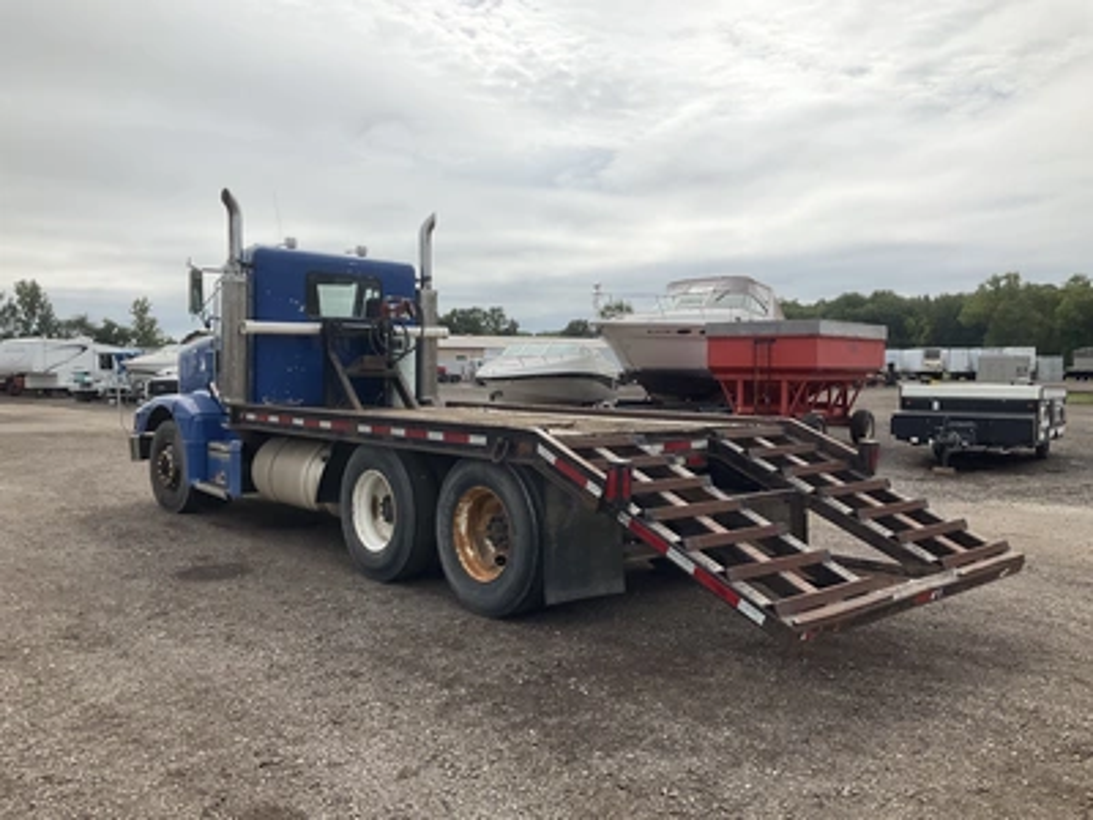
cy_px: 410
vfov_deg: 48.2
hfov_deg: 61.7
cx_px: 546
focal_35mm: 29
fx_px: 916
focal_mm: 3
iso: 25
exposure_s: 1/5263
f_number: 1.8
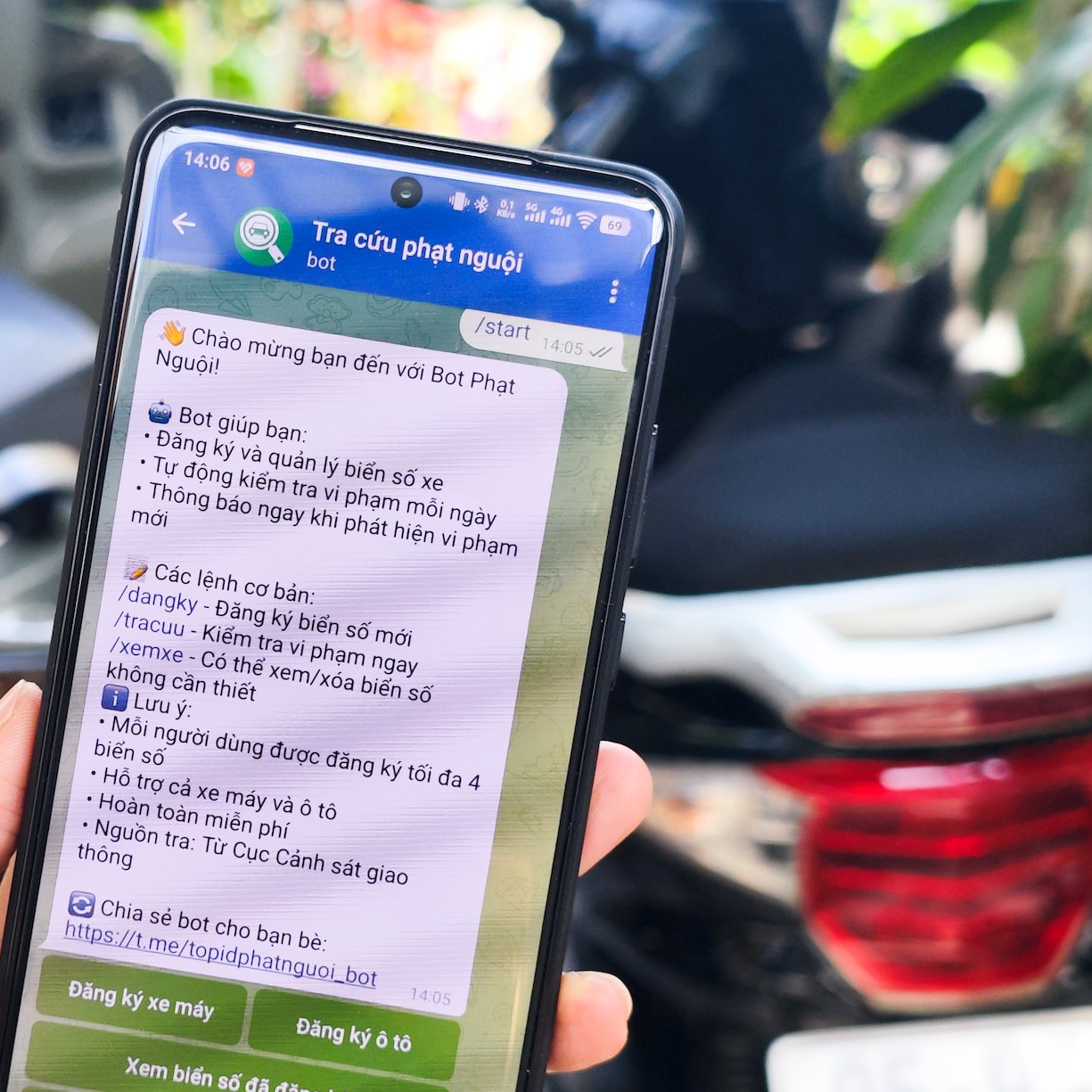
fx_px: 1213
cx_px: 275
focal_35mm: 34
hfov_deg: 46.7
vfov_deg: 48.0
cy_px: 681
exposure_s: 1/1571
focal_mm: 8.7
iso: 225
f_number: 1.9
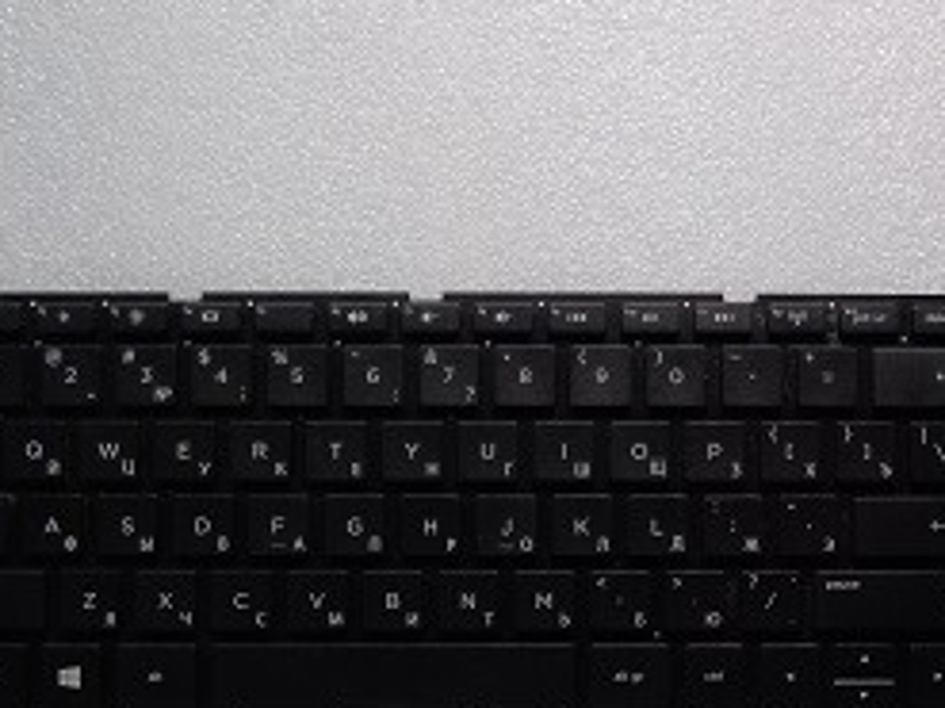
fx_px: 1282
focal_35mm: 47
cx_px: 593
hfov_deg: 40.2
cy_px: 498
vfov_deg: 30.5
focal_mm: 5.2
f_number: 5.4
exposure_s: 1/13
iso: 100
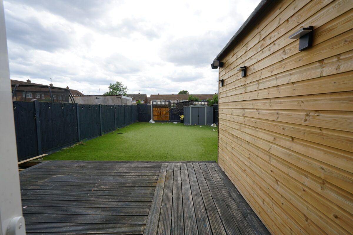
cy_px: 118
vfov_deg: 73.8
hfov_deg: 96.7
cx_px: 176
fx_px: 157
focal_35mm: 16
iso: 100
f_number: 11
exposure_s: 1/80
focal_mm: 16
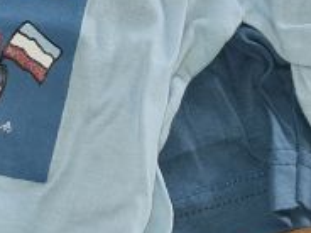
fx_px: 1267
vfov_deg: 10.5
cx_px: 54
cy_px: 100
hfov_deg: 13.9
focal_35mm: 141
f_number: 1.8
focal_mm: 5.4
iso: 250
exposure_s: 1/120
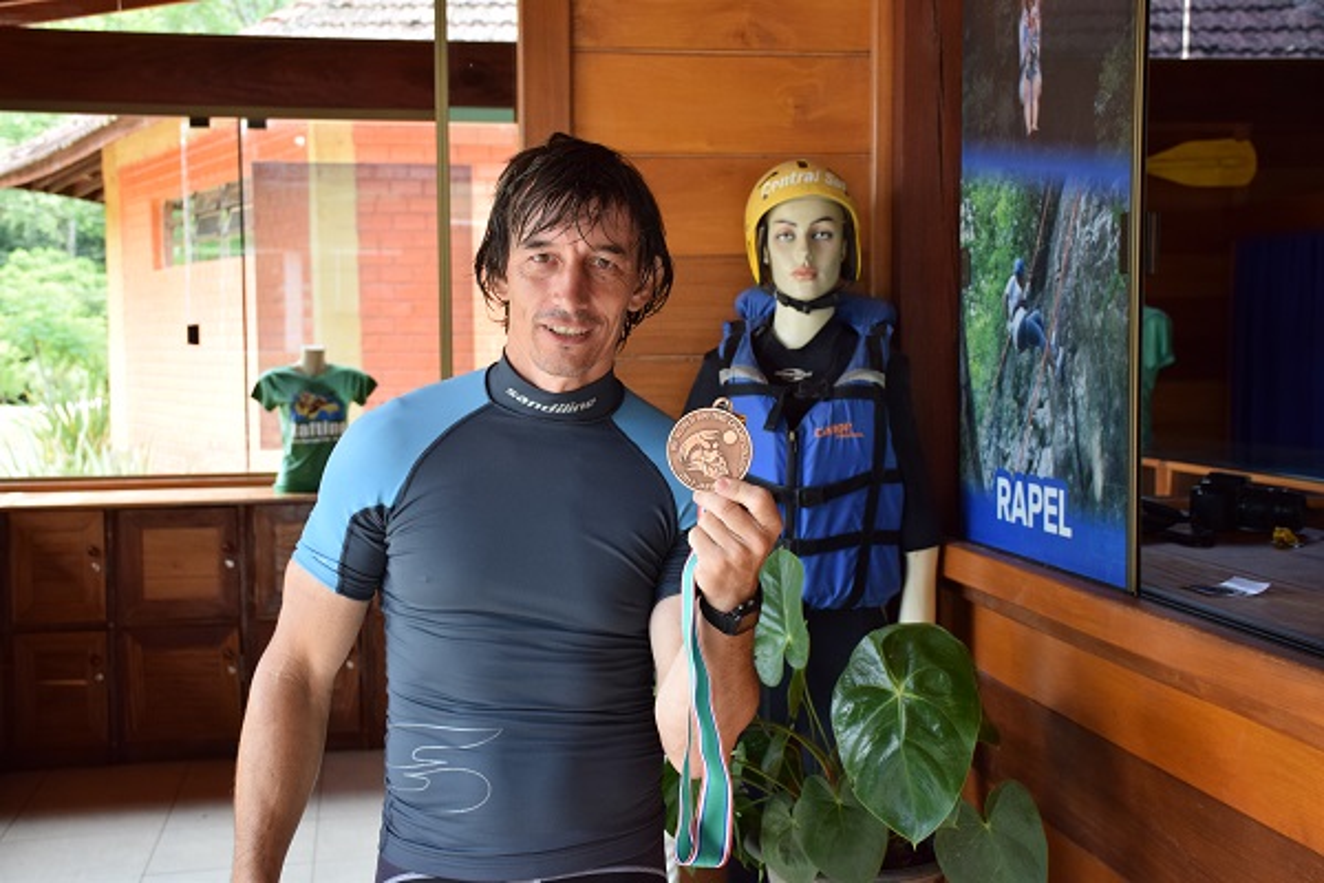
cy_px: 442
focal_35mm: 48
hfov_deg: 41.1
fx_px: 1765
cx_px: 662
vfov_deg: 28.1
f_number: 7.1
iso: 800
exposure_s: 1/200
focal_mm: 32
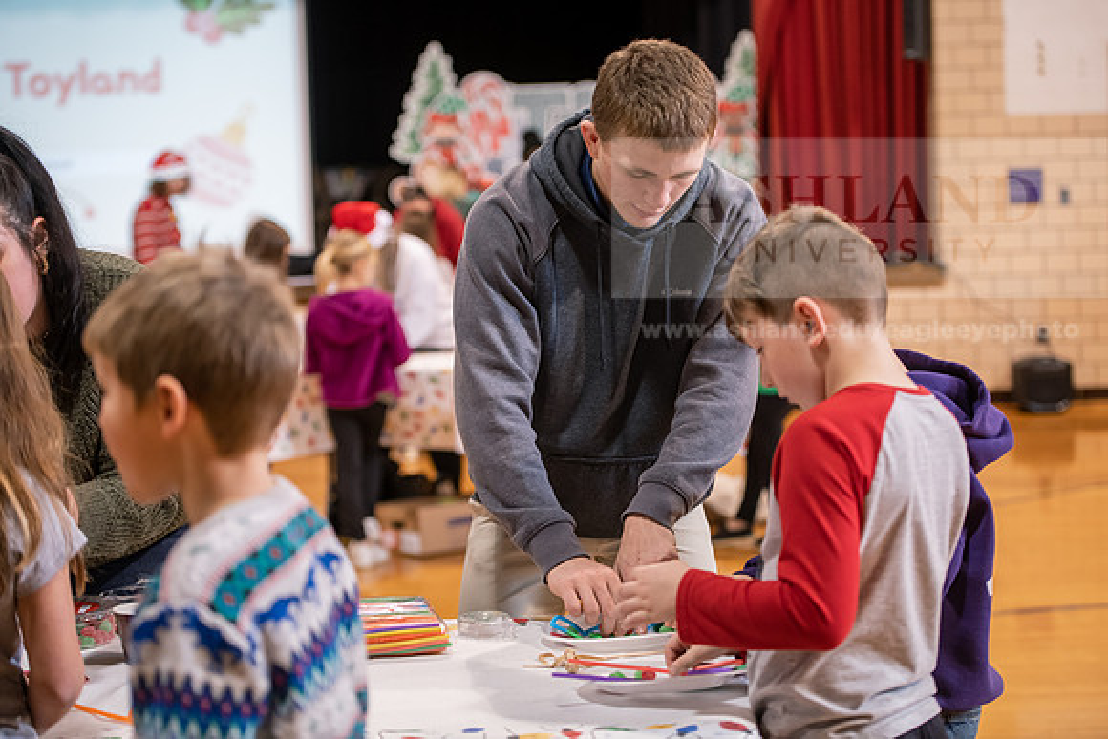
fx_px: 2155
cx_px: 554
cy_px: 370
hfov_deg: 28.8
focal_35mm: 70
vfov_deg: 19.5
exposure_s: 1/160
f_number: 3.2
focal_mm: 70
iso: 1250
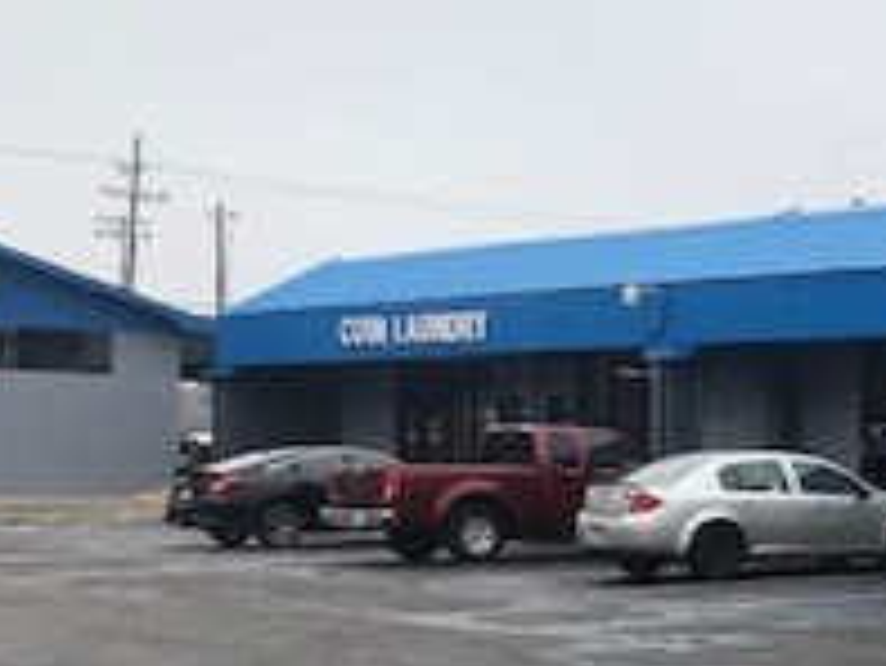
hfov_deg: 18.6
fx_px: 2331
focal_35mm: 91
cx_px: 1385
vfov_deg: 16.1
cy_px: 536
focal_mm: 3.99
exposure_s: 1/987
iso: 20
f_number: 1.8
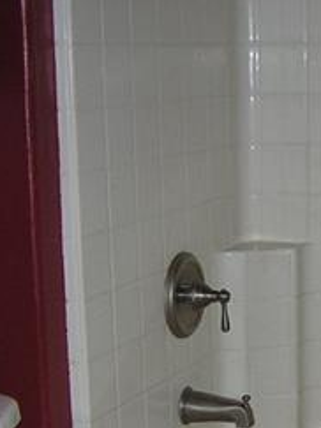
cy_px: 349
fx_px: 1176
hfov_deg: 15.4
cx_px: 277
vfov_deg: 20.4
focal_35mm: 95
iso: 50
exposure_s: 1/60.1
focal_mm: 4.7
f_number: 2.6
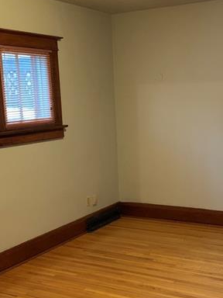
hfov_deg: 28.0
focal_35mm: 52
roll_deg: +1.8
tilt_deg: -9.3
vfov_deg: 36.5
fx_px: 447
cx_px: 124
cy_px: 192
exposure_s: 1/30
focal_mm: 4.25
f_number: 1.8
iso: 400
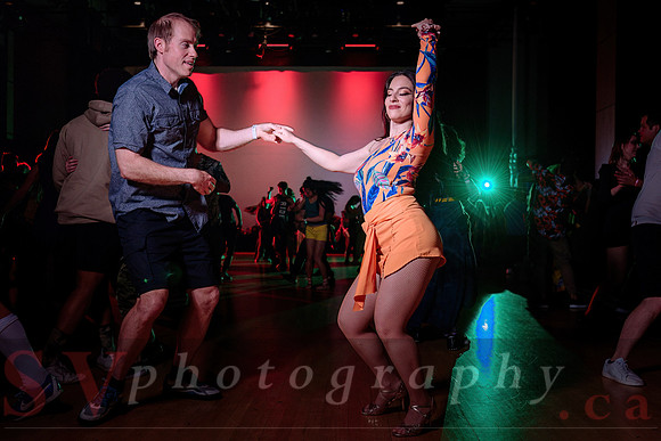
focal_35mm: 38
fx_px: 698
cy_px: 229
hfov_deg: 50.6
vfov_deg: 35.0
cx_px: 330
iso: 800
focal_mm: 32
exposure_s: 1/125
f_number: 2.8
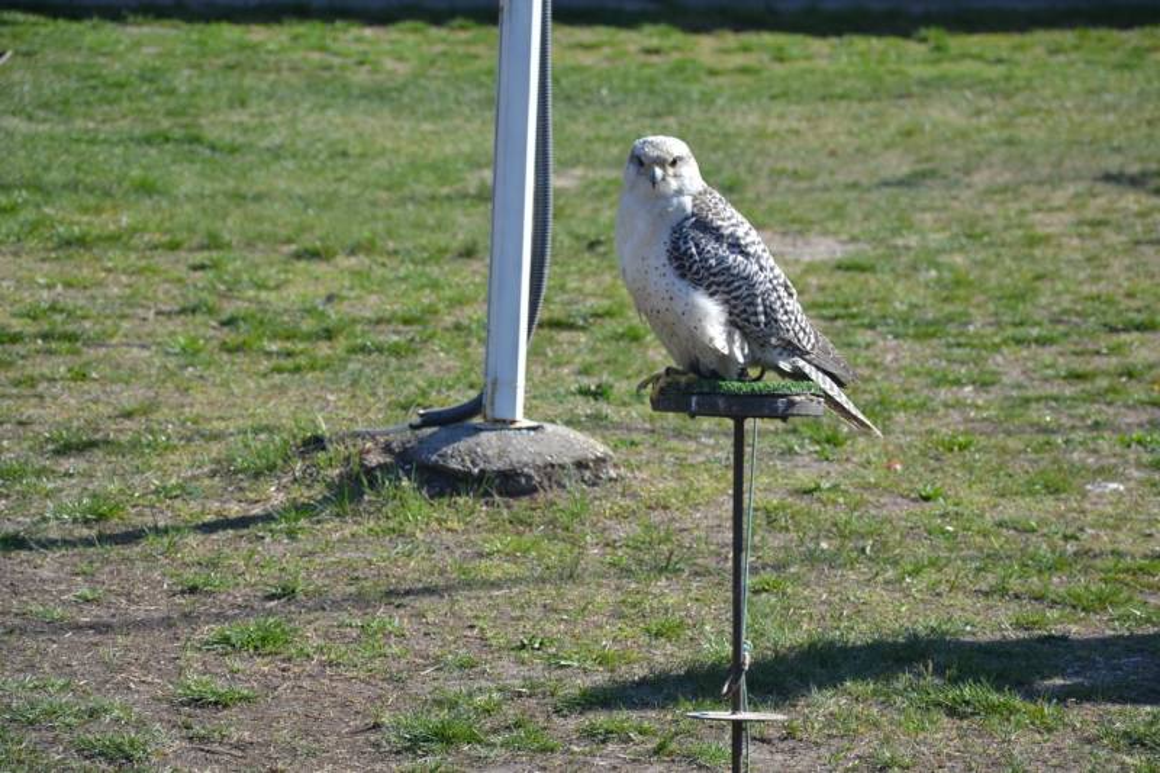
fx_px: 5074
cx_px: 580
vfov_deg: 8.7
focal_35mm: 158
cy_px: 386
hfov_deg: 13.0
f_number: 7.1
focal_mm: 105
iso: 100
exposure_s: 1/200
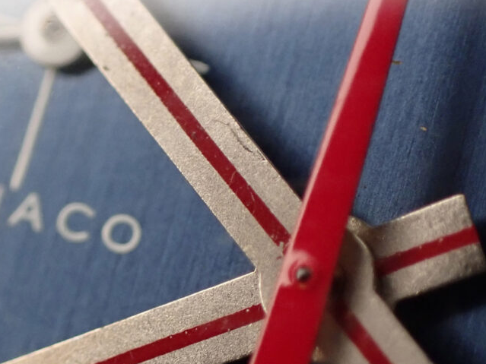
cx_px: 233
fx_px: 2162
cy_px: 255
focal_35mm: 154
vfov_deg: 9.6
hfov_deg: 12.8
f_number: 4.3
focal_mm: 14.62
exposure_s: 1/160
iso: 800
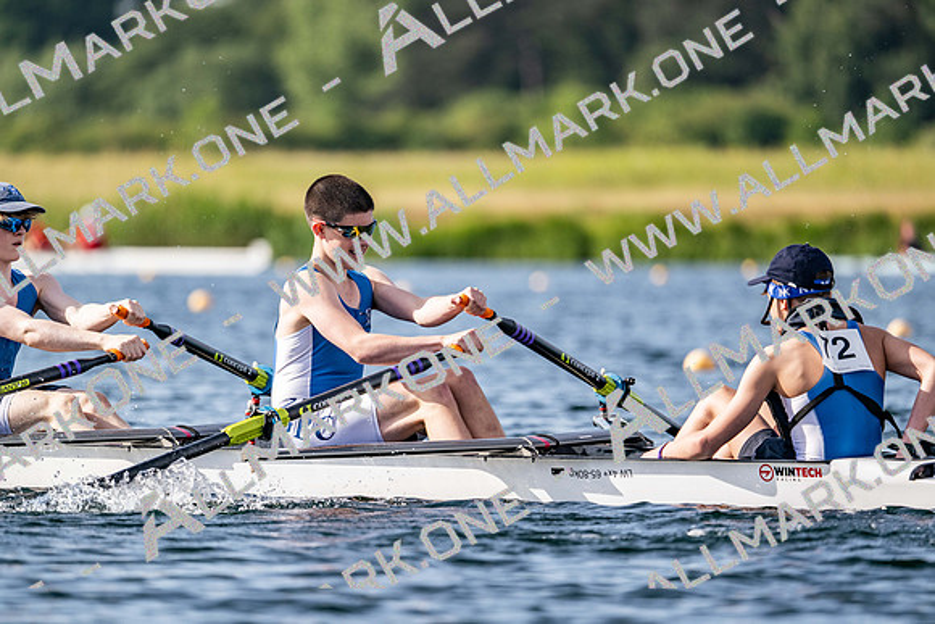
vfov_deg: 3.4
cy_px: 312
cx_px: 468
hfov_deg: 5.2
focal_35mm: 400
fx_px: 10391
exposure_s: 1/2500
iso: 450
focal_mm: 400
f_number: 4.5
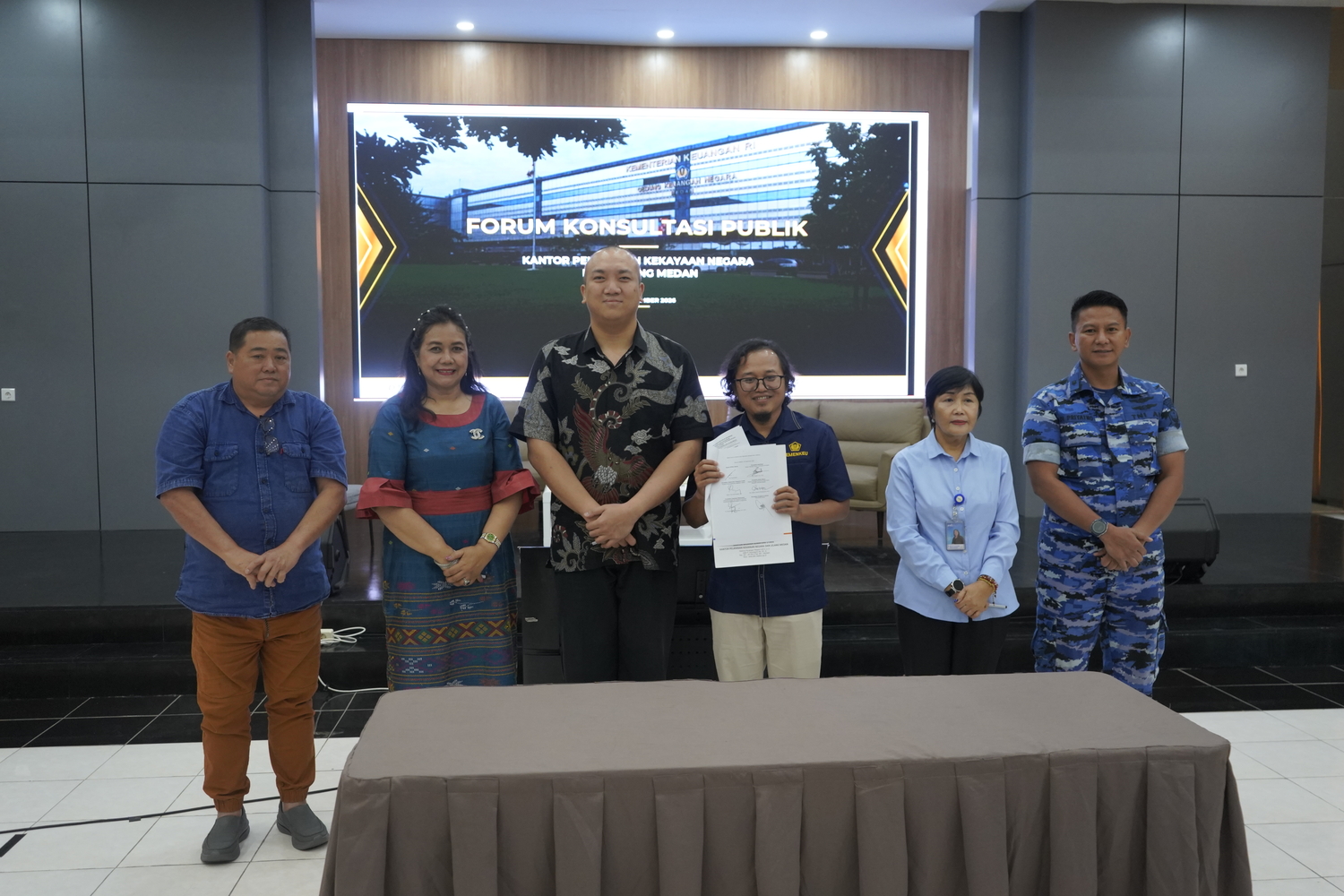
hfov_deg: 60.3
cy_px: 448
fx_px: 1157
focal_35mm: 31
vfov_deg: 42.3
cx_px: 672
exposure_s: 1/160
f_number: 4
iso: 3200
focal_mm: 31
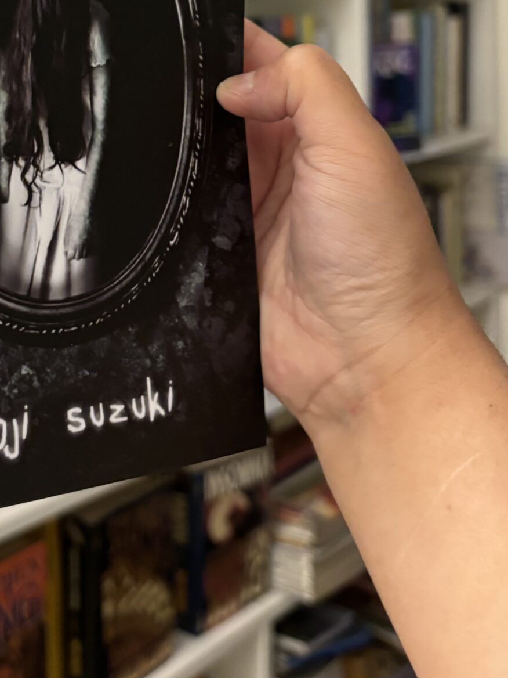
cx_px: 60
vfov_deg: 32.4
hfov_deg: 25.0
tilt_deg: -4.0
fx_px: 1115
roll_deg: +1.2
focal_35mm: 57
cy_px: 94
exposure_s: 1/33
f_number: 1.6
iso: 640
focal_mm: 5.96
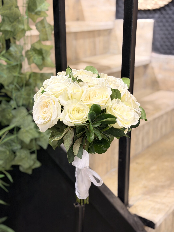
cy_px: 116
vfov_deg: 39.7
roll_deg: +0.9
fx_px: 322
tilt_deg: -18.7
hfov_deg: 30.3
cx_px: 87
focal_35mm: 48
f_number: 1.78
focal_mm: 6.76
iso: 200
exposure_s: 1/50
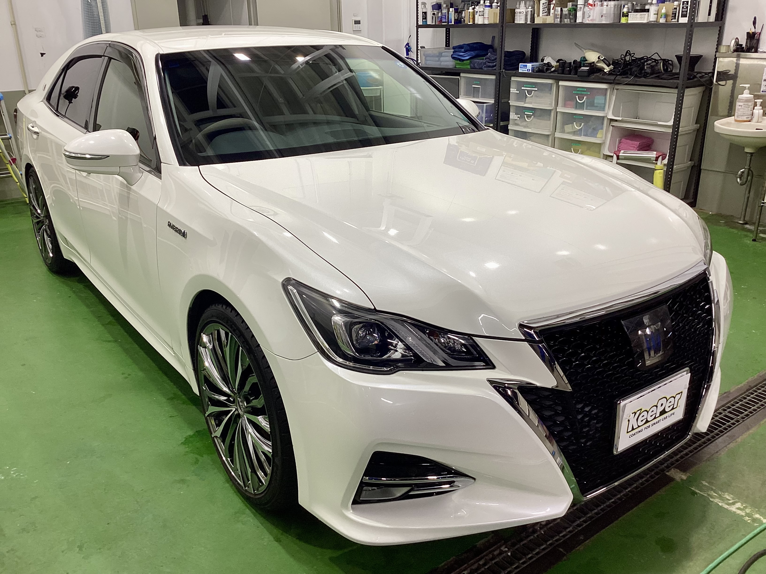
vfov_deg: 45.4
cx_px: 383
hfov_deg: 58.4
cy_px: 287
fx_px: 686
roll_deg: +2.1
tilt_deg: -20.7
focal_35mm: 31
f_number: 2.4
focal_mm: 3.3
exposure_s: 1/60
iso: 50
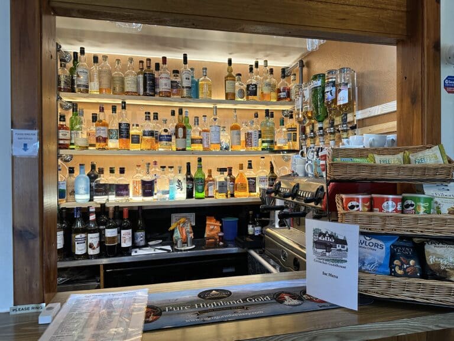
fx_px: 315
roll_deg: +0.7
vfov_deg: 56.8
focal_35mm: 24
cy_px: 170
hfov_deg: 71.6
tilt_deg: -0.7
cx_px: 227
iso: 250
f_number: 1.78
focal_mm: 6.86
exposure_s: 1/59
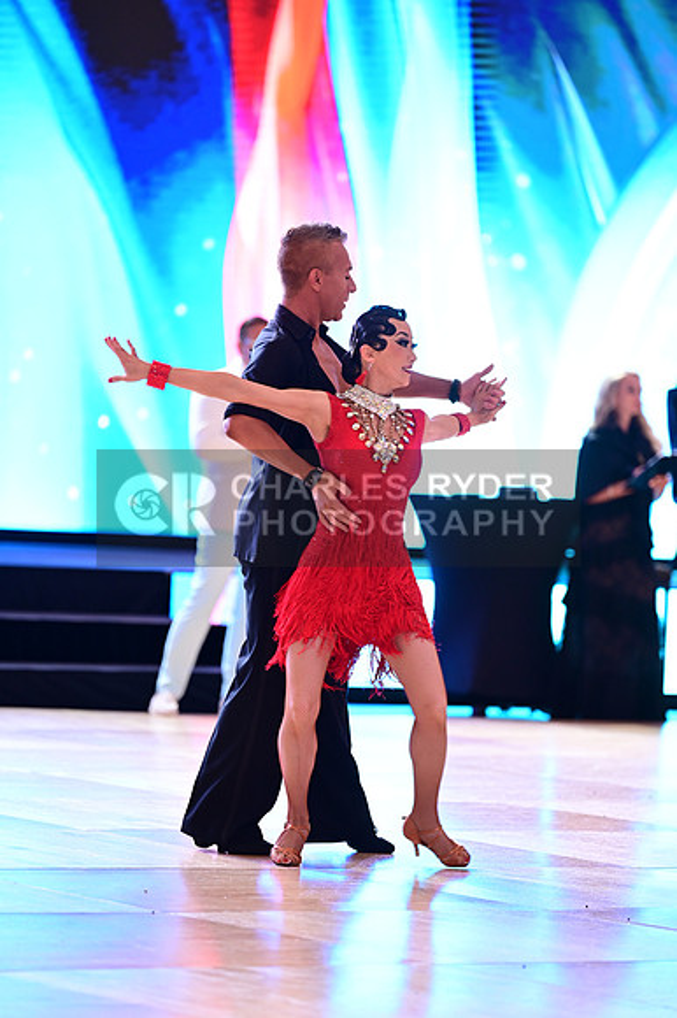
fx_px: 4801
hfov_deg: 8.1
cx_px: 338
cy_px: 509
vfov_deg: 12.1
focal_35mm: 170
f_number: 2.8
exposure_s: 1/250
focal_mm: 170
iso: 2000
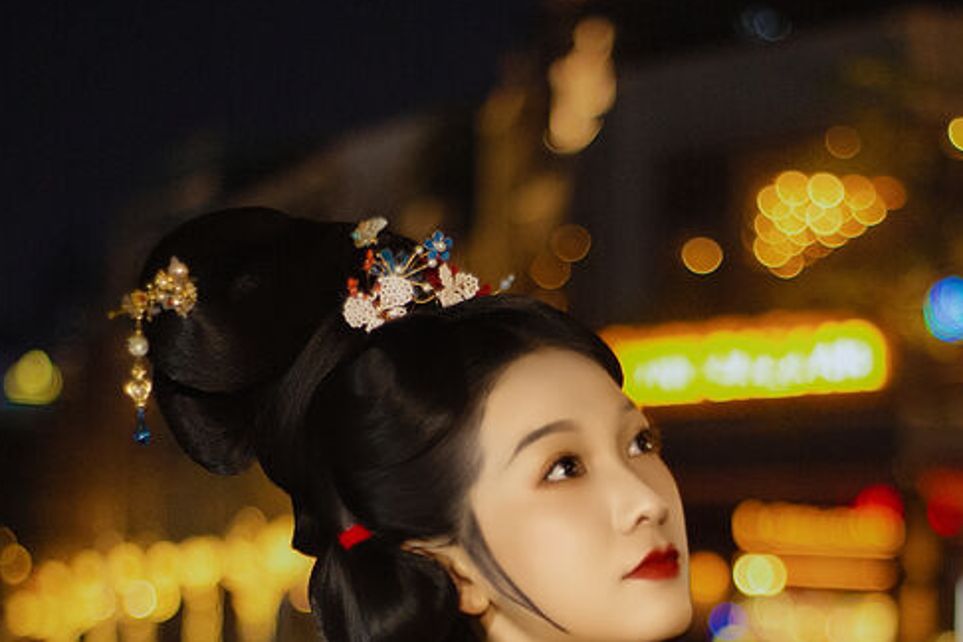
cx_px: 686
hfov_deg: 16.9
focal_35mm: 121
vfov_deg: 11.2
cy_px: 684
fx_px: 3236
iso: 1600
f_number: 2
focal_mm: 50
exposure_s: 1/125
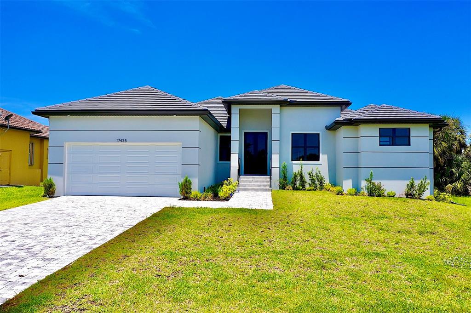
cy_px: 156
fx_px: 366
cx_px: 236
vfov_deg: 46.3
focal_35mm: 28
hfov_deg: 65.5
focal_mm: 10.26
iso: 100
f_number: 5.6
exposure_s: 1/500
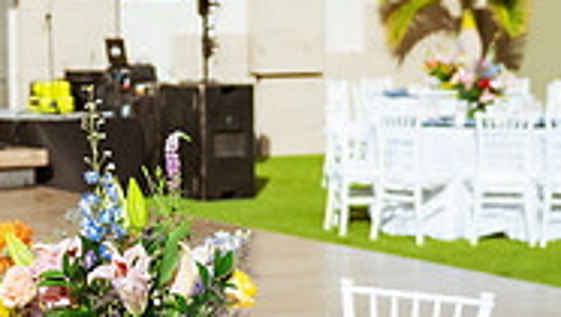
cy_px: 119
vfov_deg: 10.9
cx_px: -33
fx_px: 1653
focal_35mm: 111
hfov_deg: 18.6
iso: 100
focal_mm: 34
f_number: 2.8
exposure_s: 1/3200
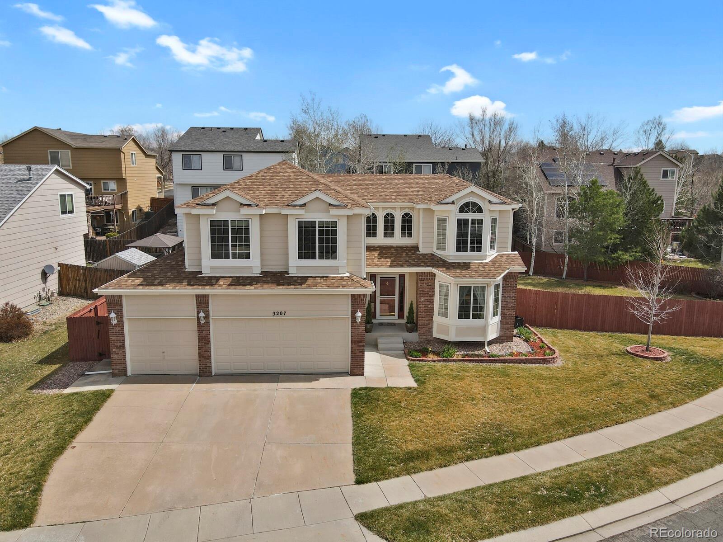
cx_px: 362
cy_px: 271
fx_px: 501
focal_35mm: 24
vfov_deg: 56.8
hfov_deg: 71.6
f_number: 2.8
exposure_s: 1/640
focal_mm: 4.5
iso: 100
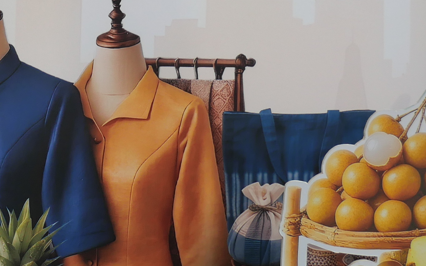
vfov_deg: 7.8
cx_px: -202
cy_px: -33
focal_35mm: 166
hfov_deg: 12.1
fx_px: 1927
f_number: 5.6
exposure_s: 1/80
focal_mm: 22
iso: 200
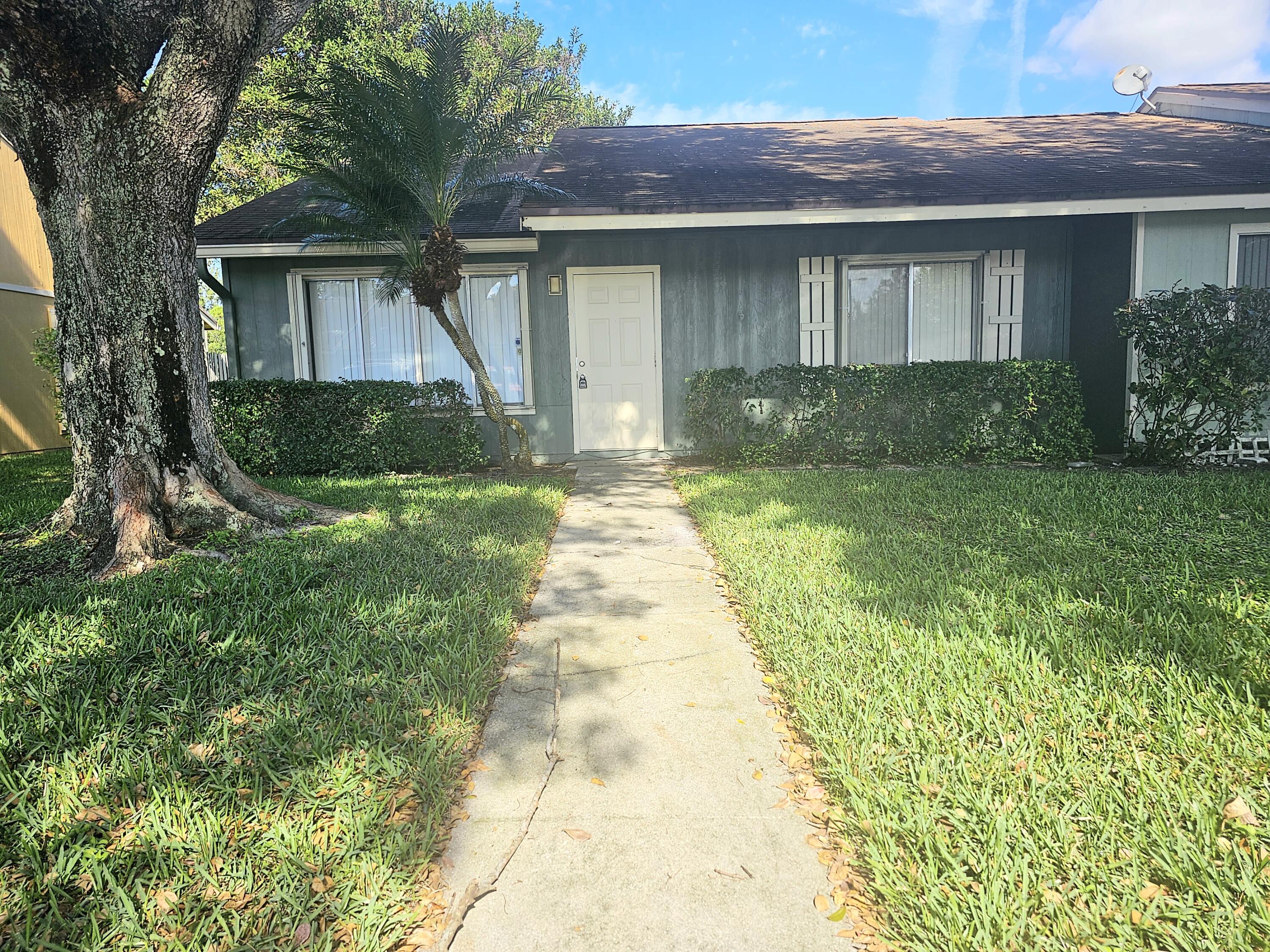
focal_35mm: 23
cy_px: 476
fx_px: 844
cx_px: 635
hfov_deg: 73.9
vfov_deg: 58.9
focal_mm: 6.3
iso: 10
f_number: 1.7
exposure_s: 1/400
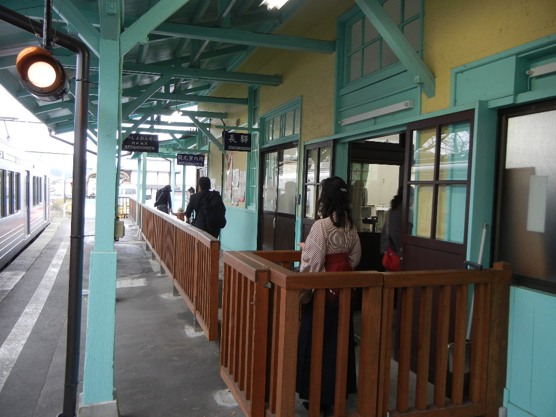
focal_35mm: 30
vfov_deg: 46.8
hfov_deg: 60.0
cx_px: 278
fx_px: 482
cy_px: 208
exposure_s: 1/30.3
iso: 160
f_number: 3.5
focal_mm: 5.4
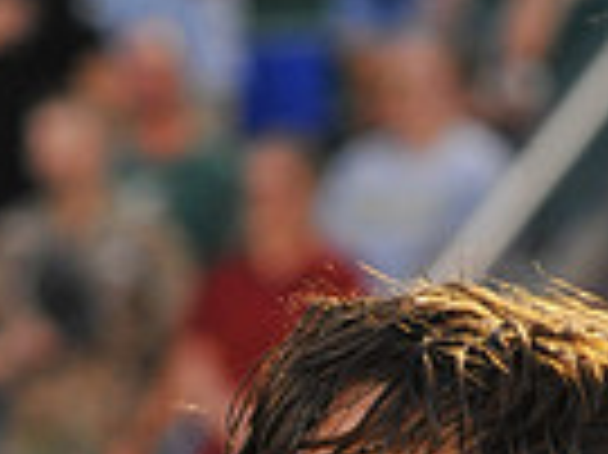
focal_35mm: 497
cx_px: 477
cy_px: 1205
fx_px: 8722
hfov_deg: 4.0
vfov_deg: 3.0
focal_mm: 120
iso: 2000
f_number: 6.3
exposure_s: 1/100
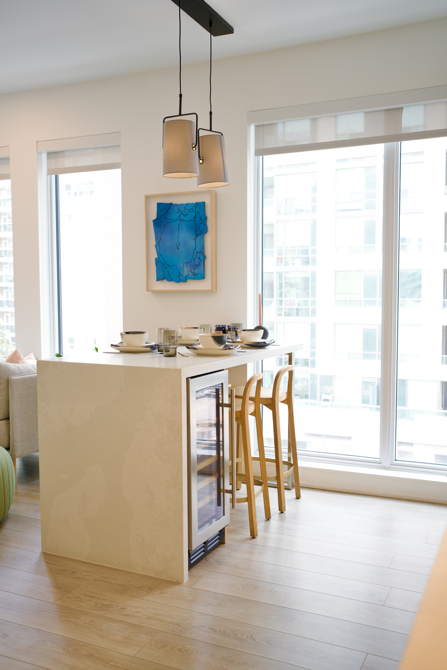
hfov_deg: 37.9
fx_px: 652
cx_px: 224
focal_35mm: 35
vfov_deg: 54.4
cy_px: 335
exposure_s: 1/50
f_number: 4
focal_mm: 35
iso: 250
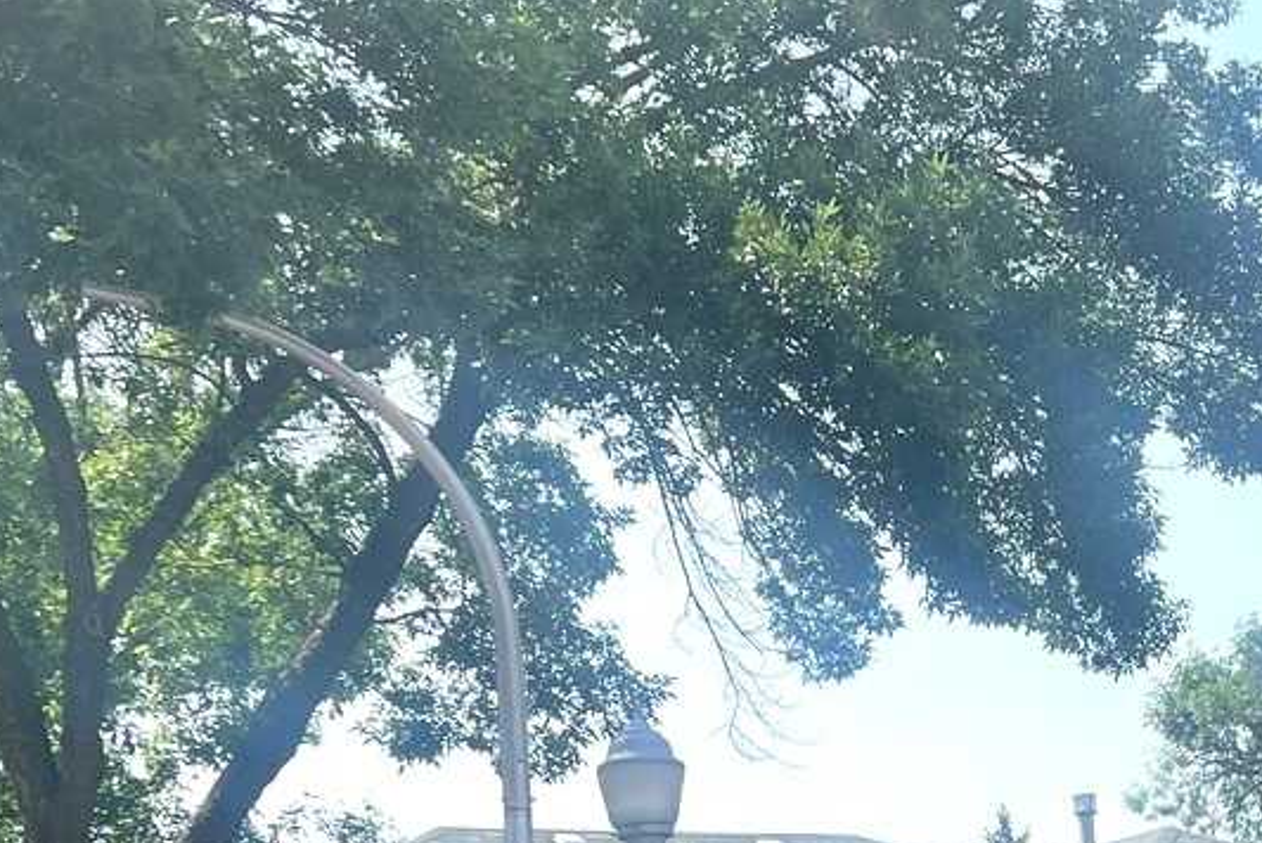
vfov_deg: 18.1
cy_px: 888
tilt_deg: +5.1
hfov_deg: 26.7
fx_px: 2560
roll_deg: +4.8
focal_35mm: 73
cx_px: 1158
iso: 50
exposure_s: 1/2841
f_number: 1.5
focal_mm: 5.7
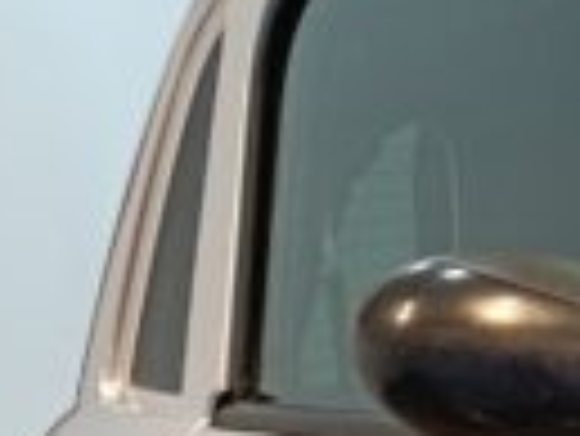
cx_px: 1524
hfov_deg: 9.3
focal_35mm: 182
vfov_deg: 7.5
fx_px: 3052
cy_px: 1117
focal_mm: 6.11
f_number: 1.65
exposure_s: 1/100
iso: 333
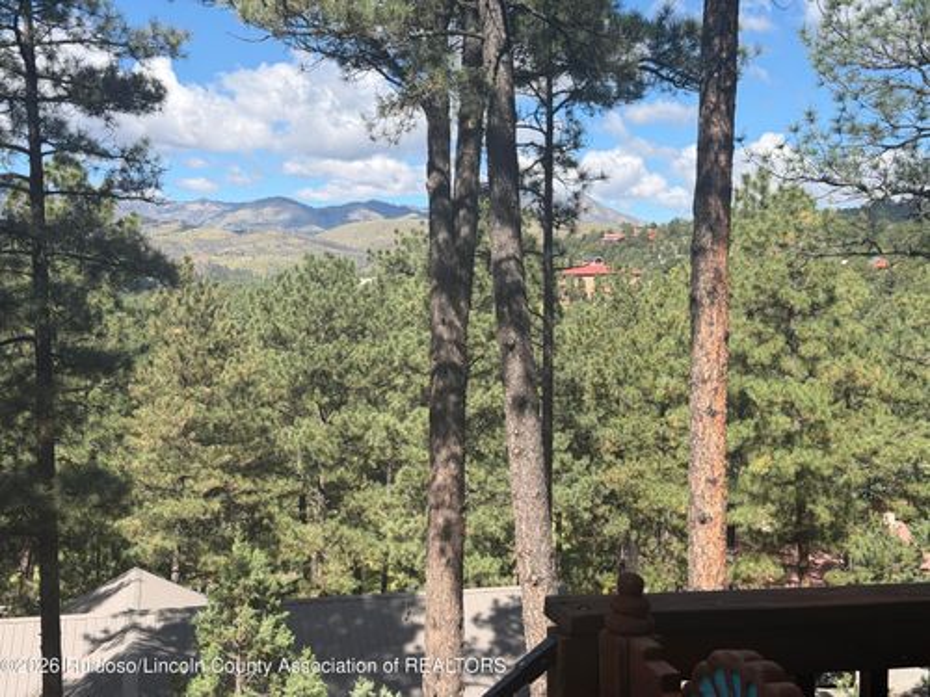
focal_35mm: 48
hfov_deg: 39.7
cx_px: 465
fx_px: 1290
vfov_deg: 30.3
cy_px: 348
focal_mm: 6.76
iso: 64
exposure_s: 1/2415
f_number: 1.78
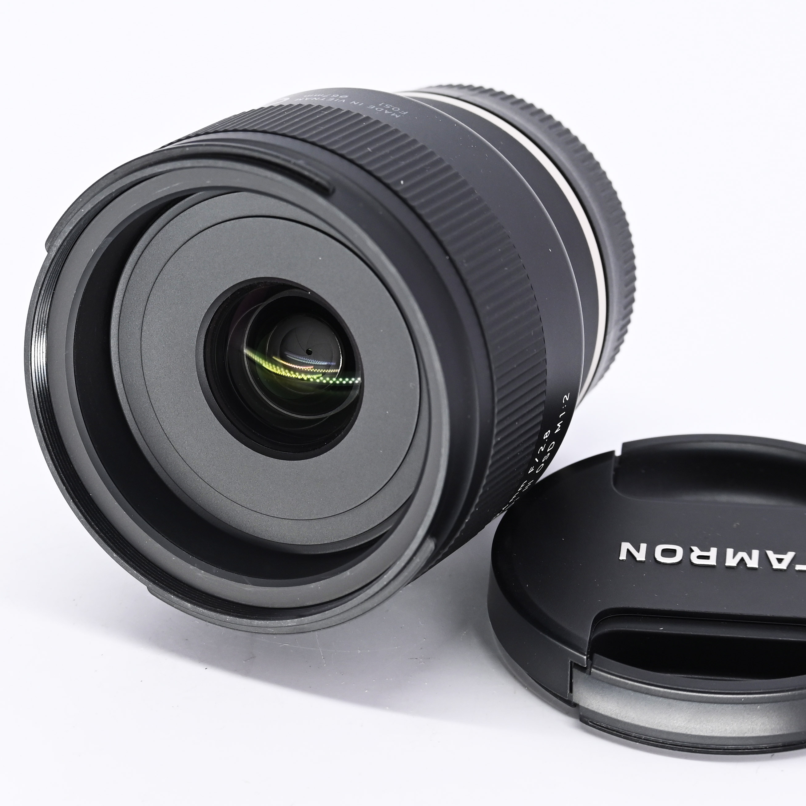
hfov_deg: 13.0
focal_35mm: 134
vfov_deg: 13.0
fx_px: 3530
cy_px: 403
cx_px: 313
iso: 500
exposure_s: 1/160
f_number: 9
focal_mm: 70
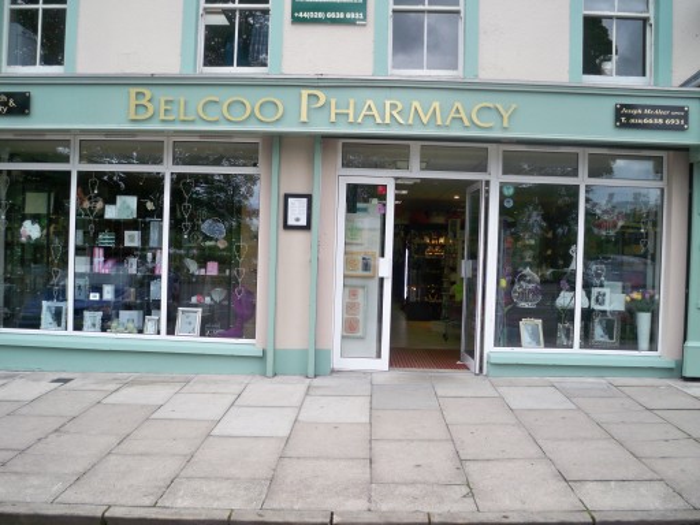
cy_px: 262
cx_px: 350
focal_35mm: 35
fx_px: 708
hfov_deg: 52.6
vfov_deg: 40.7
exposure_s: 1/400
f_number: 3.1
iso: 64
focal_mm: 6.3
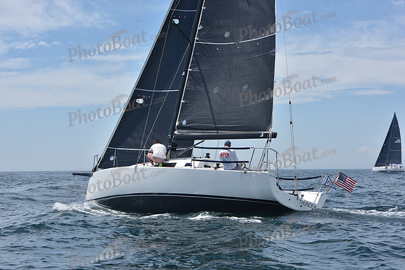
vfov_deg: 19.5
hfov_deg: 28.8
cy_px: 135
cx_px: 202
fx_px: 788
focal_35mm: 70
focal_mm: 70
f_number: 9
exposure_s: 1/800
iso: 250
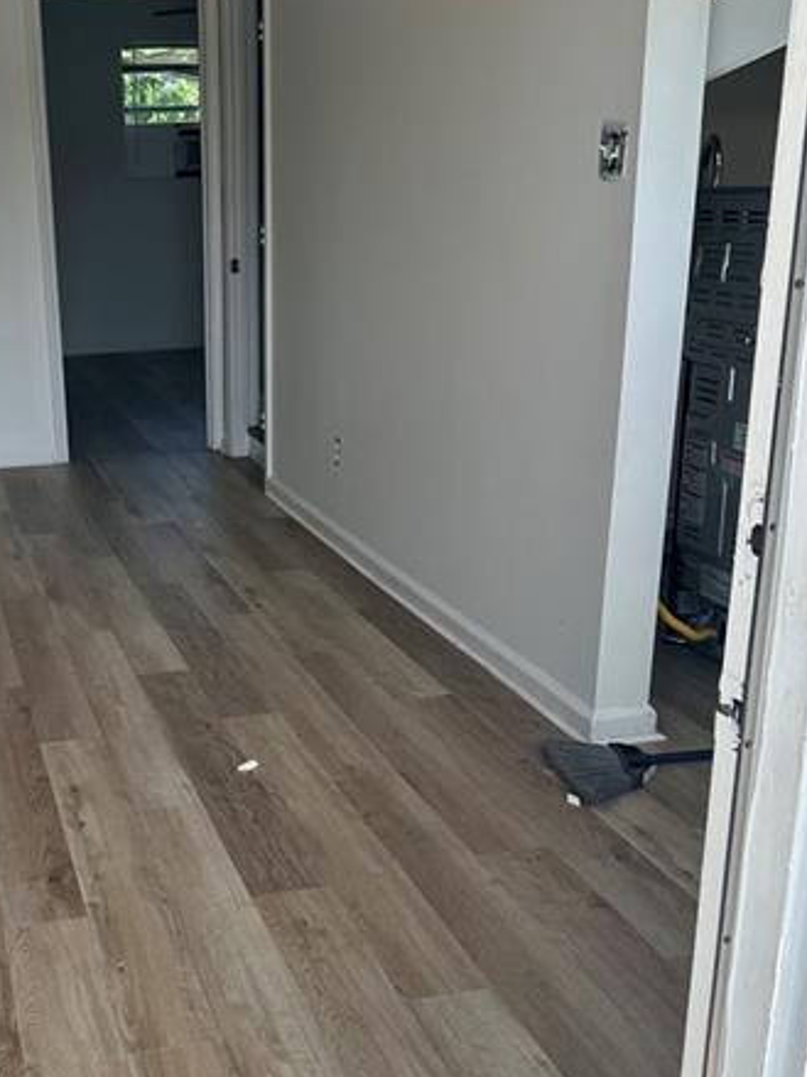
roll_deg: +1.6
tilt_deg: -16.8
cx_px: 167
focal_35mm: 42
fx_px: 1306
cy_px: 616
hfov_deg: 33.4
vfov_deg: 44.7
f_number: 1.78
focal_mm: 6.86
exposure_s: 1/555
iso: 80
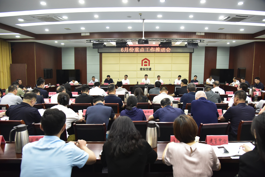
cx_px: 132
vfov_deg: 53.2
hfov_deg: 73.7
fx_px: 177
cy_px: 88
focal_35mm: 24
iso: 4000
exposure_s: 1/200
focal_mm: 24
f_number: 4
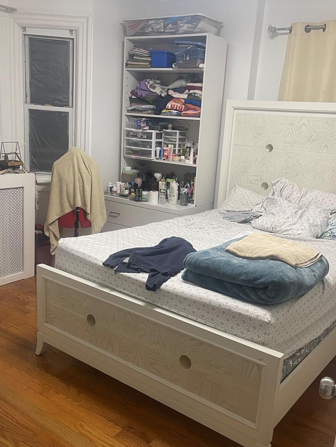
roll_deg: -3.5
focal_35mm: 33
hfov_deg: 42.9
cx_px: 172
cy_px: 247
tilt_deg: -16.4
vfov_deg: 55.2
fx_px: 427
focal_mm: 5.1
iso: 160
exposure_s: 1/60
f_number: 1.6
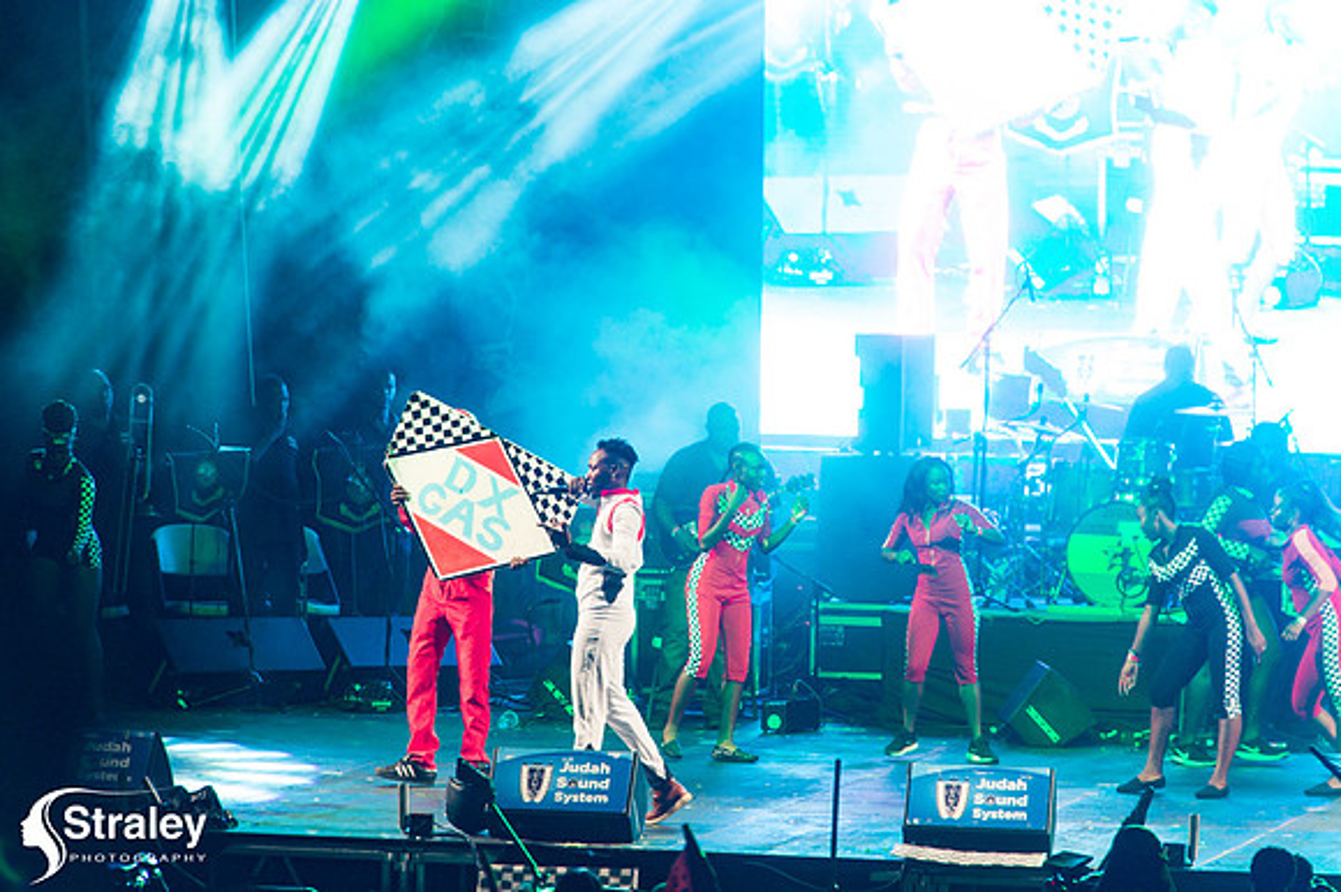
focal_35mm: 300
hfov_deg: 6.9
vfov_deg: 4.6
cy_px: 446
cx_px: 670
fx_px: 11168
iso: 3200
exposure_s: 1/200
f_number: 5.6
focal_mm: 300
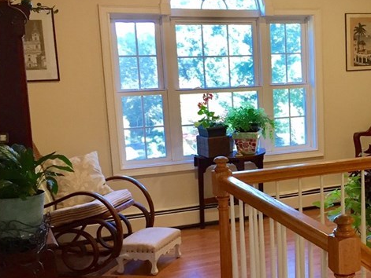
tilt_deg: -9.9
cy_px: 166
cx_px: 366
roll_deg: +1.0
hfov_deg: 28.9
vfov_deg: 23.3
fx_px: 676
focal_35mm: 63
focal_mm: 4.15
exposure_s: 1/30
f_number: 2.2
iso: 40
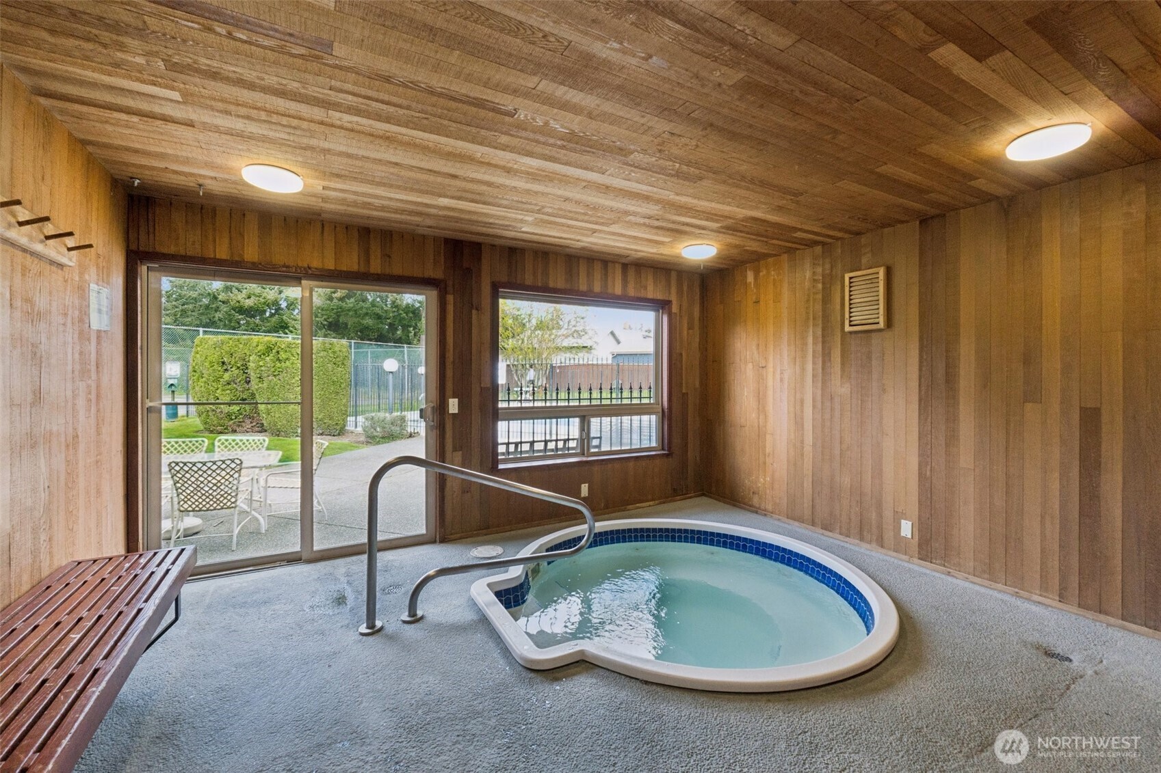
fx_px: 484
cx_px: 580
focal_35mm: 15
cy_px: 386
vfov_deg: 77.3
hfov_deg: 100.4
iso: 640
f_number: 9
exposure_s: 1/30
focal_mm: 10
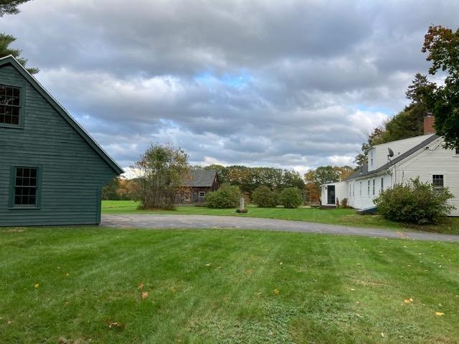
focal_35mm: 28
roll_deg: -0.7
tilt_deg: +4.1
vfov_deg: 49.7
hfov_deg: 63.4
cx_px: 230
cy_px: 172
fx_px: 371
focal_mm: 3.99
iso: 20
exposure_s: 1/475
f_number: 1.8
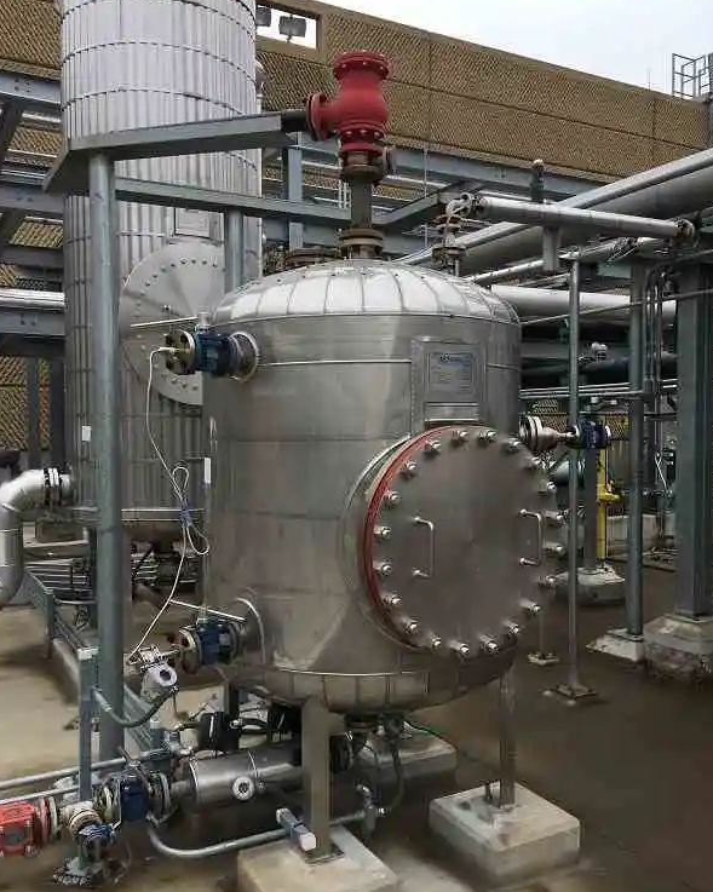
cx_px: 361
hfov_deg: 47.1
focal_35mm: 31
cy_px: 454
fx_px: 818
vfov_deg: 57.2
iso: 25
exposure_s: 1/409
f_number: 2.2
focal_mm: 4.15
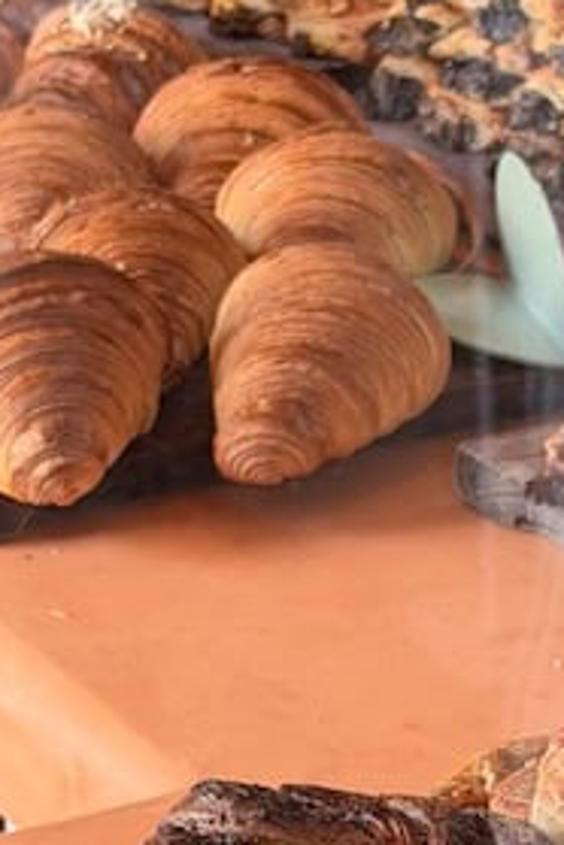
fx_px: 4300
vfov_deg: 11.1
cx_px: 646
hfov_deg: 7.5
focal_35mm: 183
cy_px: 821
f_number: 1.8
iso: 100
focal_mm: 6.8
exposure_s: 1/60
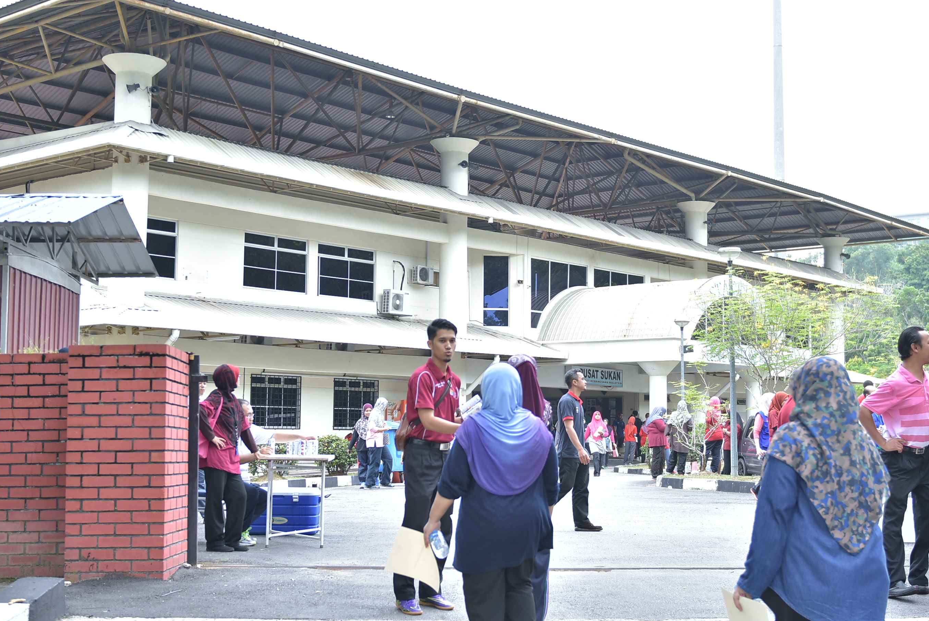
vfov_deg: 25.6
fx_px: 1369
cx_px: 477
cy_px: 287
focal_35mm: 53
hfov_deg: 37.5
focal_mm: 32
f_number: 2.8
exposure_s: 1/500
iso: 400
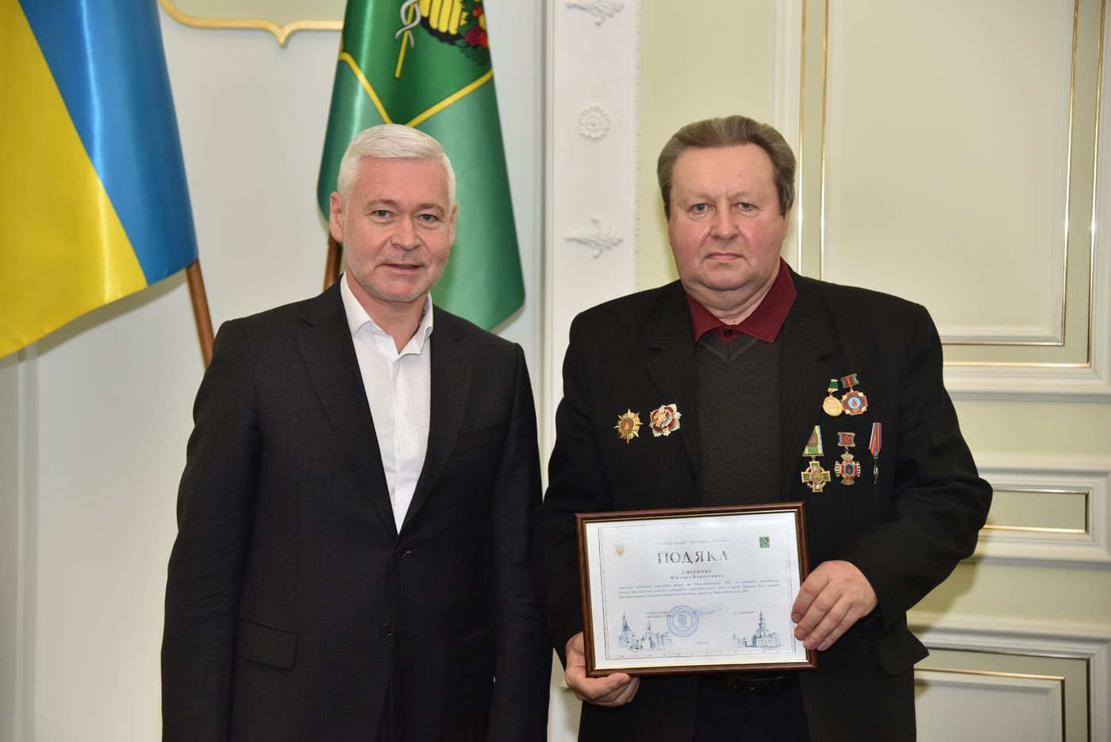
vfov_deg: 19.5
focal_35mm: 70
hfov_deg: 28.8
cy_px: 371
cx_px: 556
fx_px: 2161
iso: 800
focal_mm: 70
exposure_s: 1/200
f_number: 4
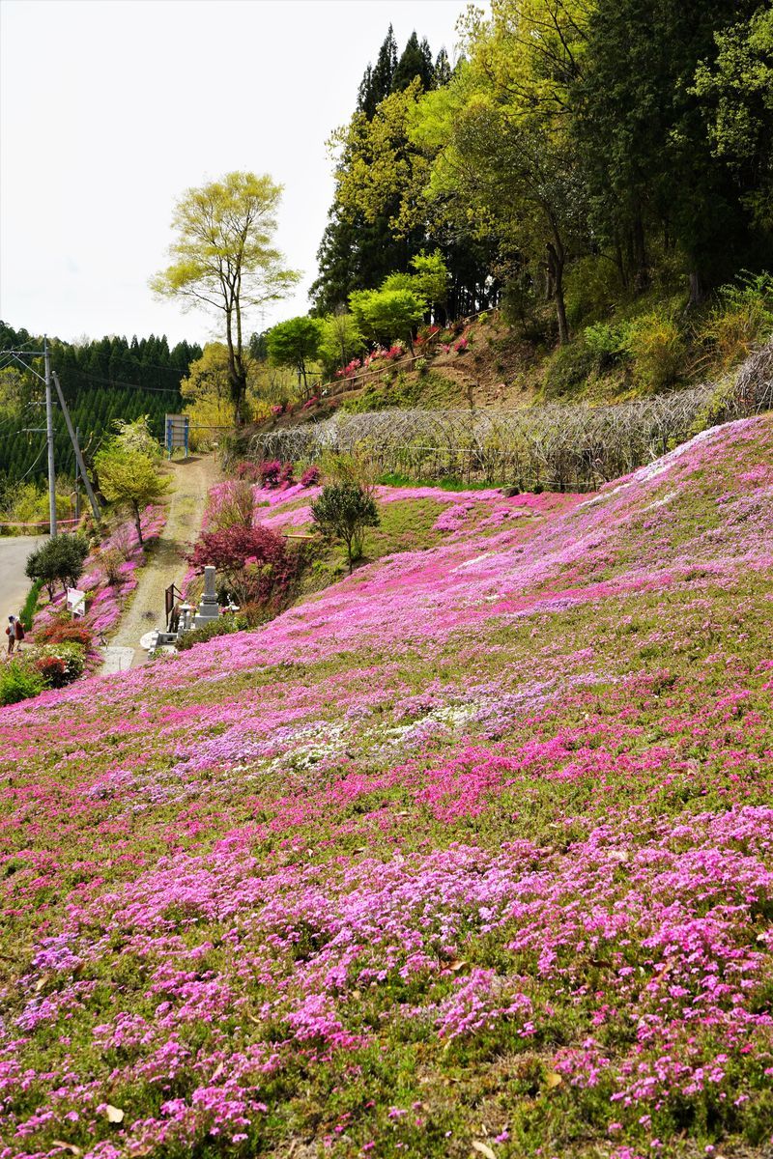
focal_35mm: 41
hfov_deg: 32.6
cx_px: 386
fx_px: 1320
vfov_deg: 47.4
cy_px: 580
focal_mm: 41
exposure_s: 1/125
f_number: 10
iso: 100
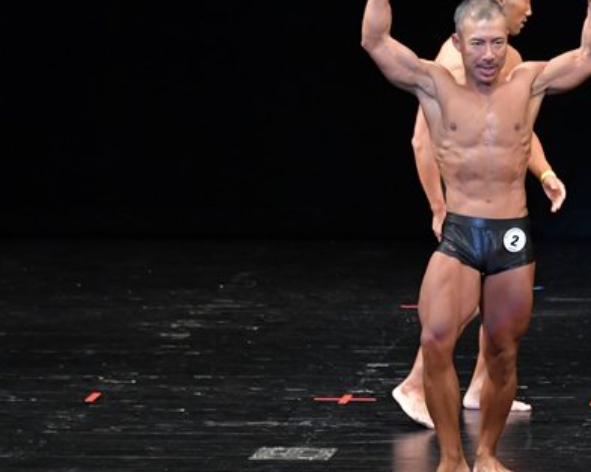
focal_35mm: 375
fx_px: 6554
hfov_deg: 5.2
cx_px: 534
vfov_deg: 4.1
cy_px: 255
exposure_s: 1/400
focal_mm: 135
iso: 3200
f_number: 5.6
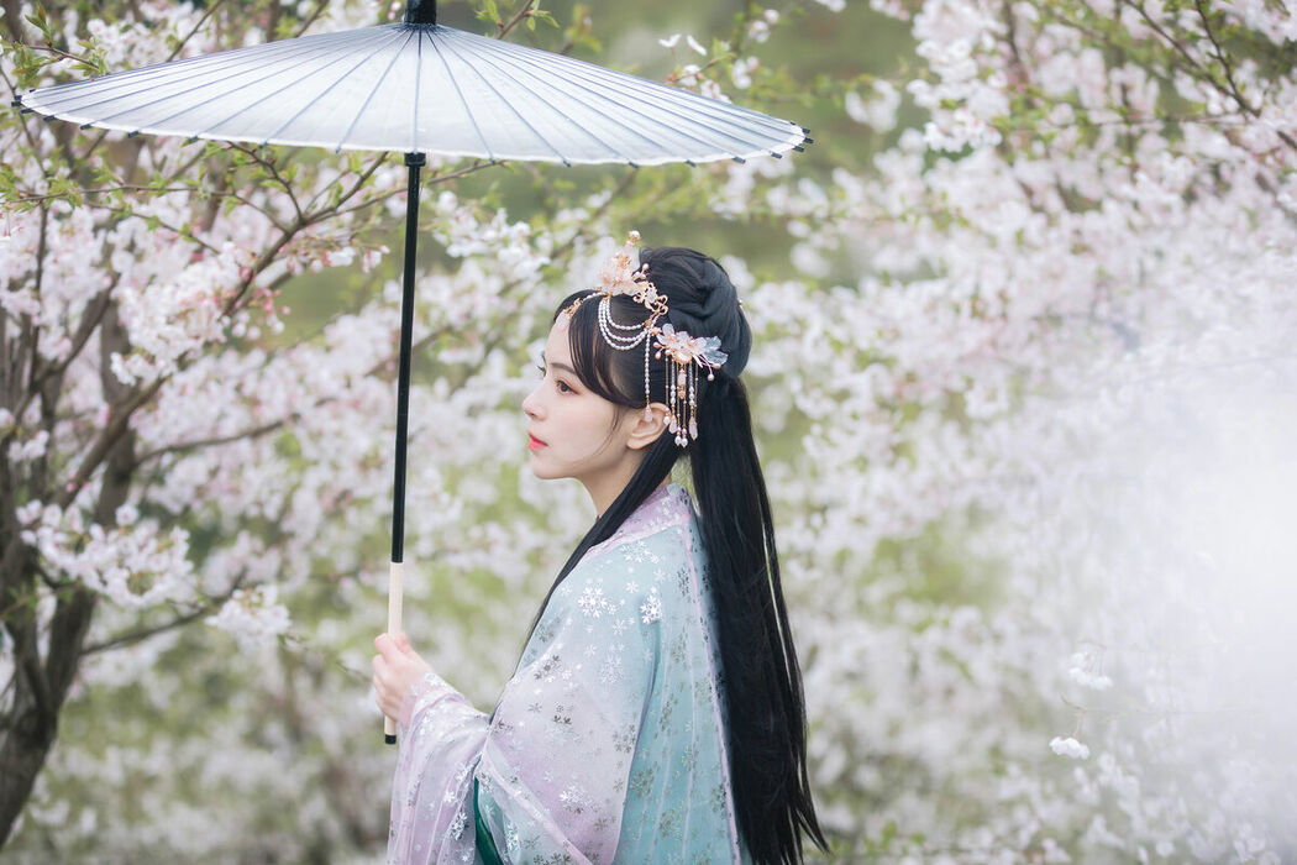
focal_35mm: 79
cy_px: 432
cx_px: 648
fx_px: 2846
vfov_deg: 17.3
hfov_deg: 25.7
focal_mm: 80
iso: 320
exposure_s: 1/250
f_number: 2.8
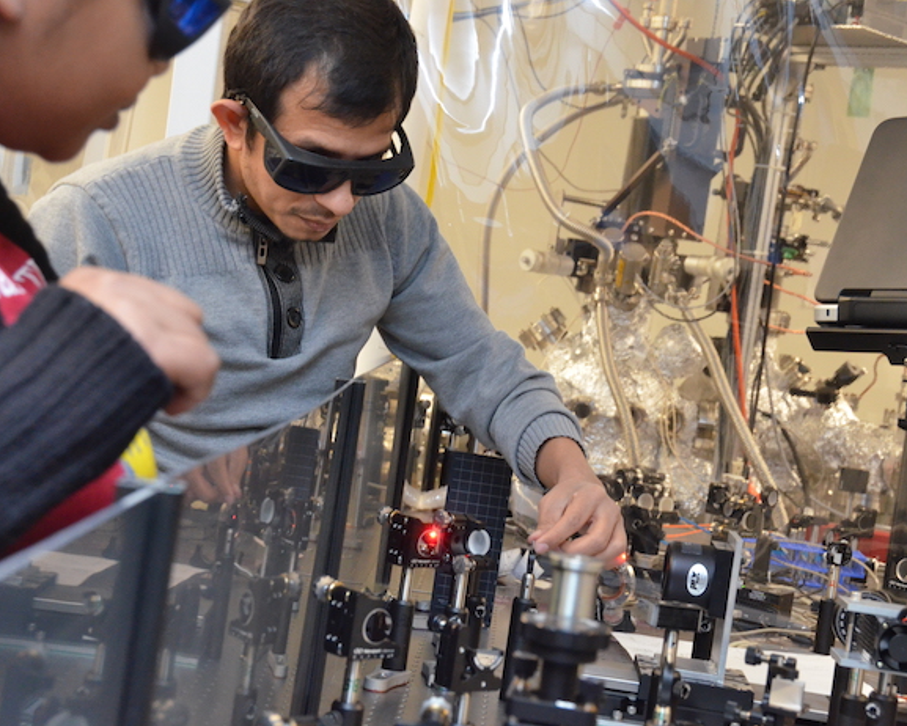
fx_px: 2014
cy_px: 363
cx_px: 500
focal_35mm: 75
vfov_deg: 20.4
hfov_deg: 25.4
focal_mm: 44
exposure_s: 1/60
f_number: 9
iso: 3200
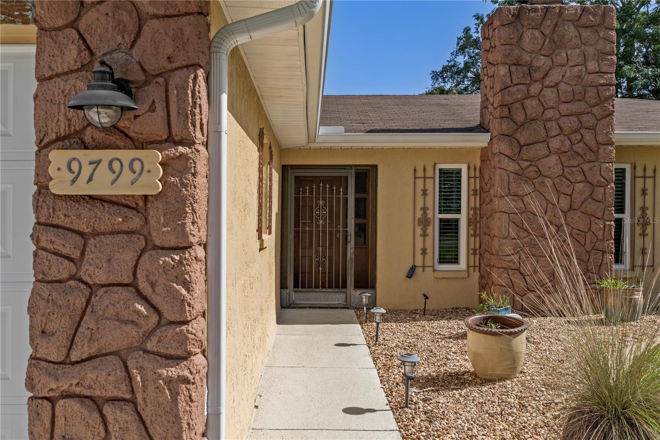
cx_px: 330
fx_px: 550
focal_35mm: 30
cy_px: 220
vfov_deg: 43.6
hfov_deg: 61.9
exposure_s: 1/500
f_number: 8
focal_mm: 20
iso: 320
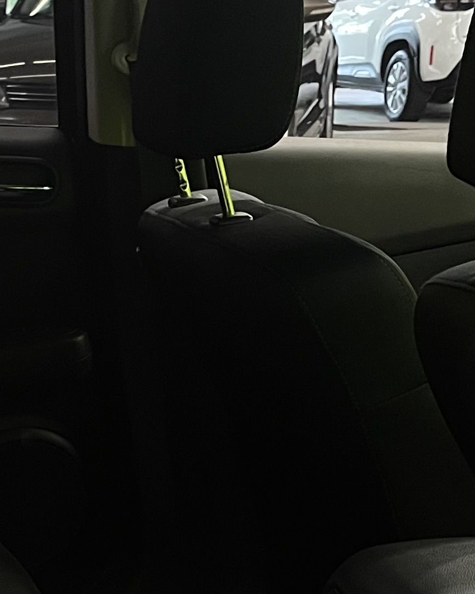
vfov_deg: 19.1
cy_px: 711
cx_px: 16
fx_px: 1669
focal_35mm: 95
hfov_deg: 15.9
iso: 400
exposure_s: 1/50
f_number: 1.6
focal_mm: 4.2
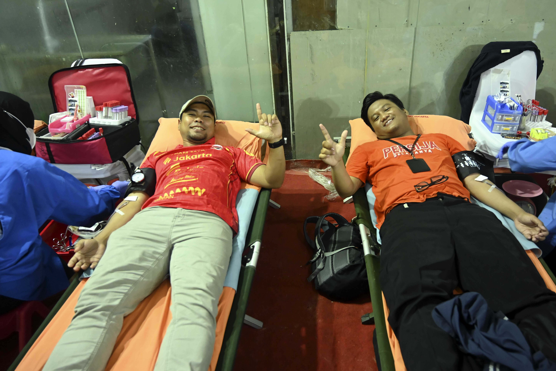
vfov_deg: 53.1
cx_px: 278
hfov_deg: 73.7
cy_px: 186
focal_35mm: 24
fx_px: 371
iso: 5000
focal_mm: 24
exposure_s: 1/100
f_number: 4
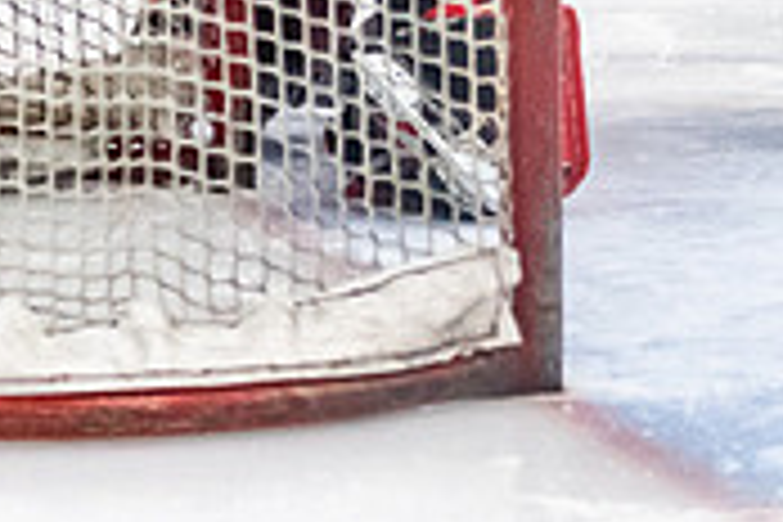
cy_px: -507
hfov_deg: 4.5
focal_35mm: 450
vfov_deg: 3.0
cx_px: 1217
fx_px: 9787
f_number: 2.8
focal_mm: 90
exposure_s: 1/640
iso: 4000
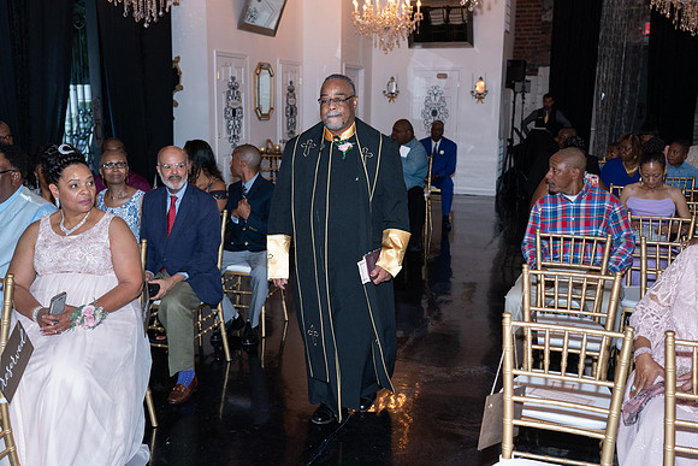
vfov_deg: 36.9
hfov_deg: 53.1
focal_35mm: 36
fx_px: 698
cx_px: 349
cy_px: 233
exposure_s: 1/200
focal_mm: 36
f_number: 4
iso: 2000
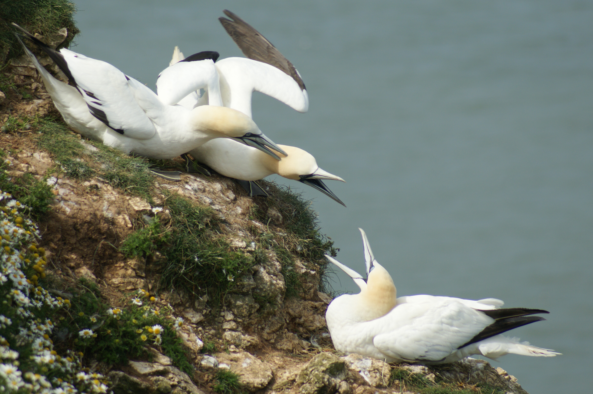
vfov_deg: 4.0
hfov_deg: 6.0
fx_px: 5679
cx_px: 296
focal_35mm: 345
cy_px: 197
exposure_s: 1/640
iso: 100
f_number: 5.6
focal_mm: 230
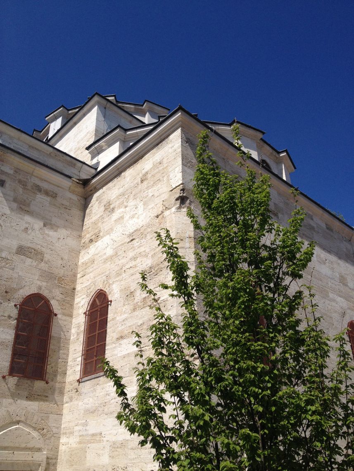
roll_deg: +0.9
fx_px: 477
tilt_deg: +30.7
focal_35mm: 35
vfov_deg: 52.6
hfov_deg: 40.7
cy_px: 236
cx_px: 177
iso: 50
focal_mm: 4.28
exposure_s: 1/3247
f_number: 2.4
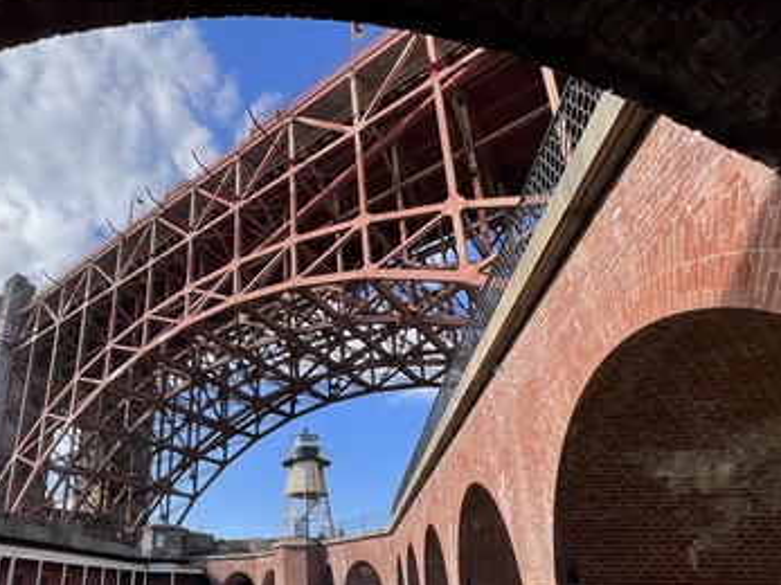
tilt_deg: +18.4
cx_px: 243
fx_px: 474
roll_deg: -0.8
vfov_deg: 60.8
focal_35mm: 21
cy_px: 421
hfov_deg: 75.8
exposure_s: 1/742
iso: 32
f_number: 1.8
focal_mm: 1.57
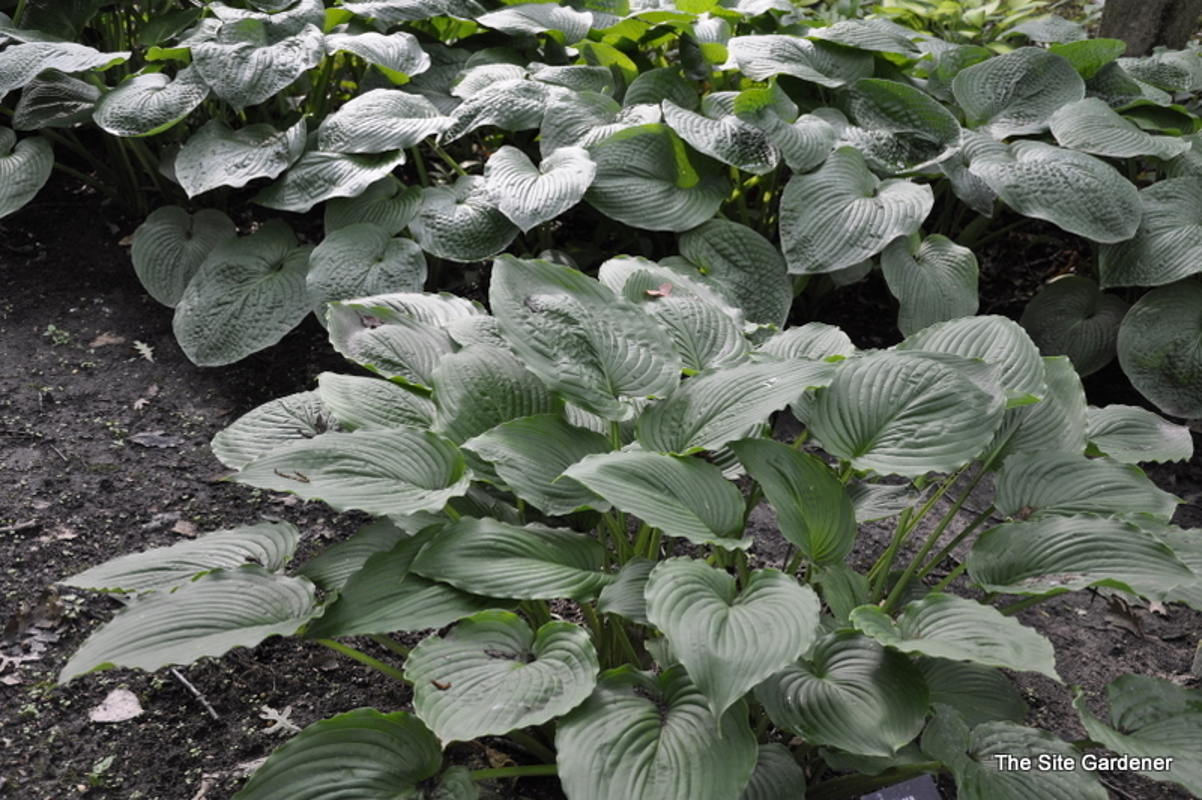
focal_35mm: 45
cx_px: 601
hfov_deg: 43.6
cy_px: 400
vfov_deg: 29.8
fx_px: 1501
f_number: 4.2
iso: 400
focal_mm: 30
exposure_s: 1/60
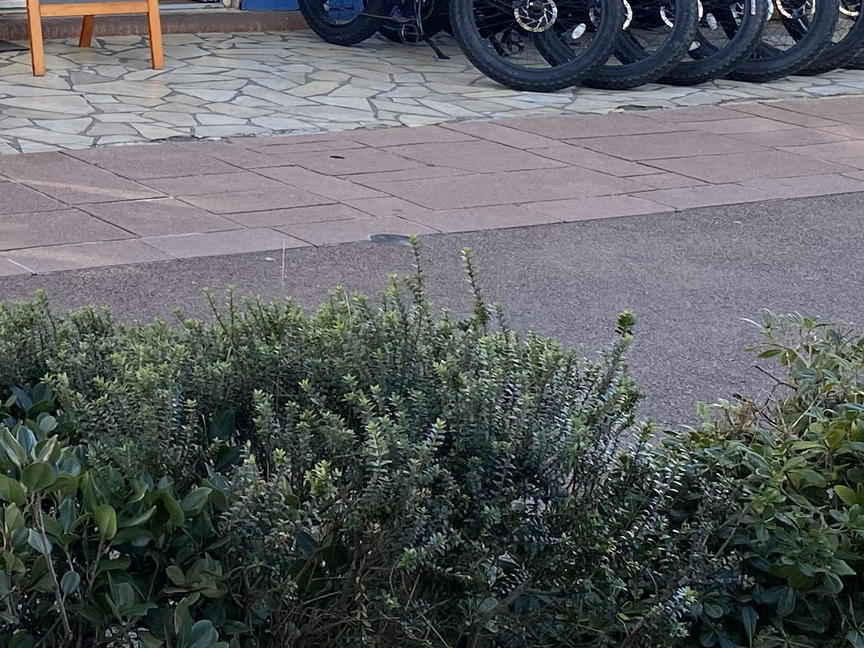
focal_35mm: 87
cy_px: -74
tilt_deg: -7.1
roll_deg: -1.3
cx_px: -146
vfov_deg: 16.4
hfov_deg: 21.1
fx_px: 2172
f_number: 1.8
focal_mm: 4.25
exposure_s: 1/1043
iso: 32
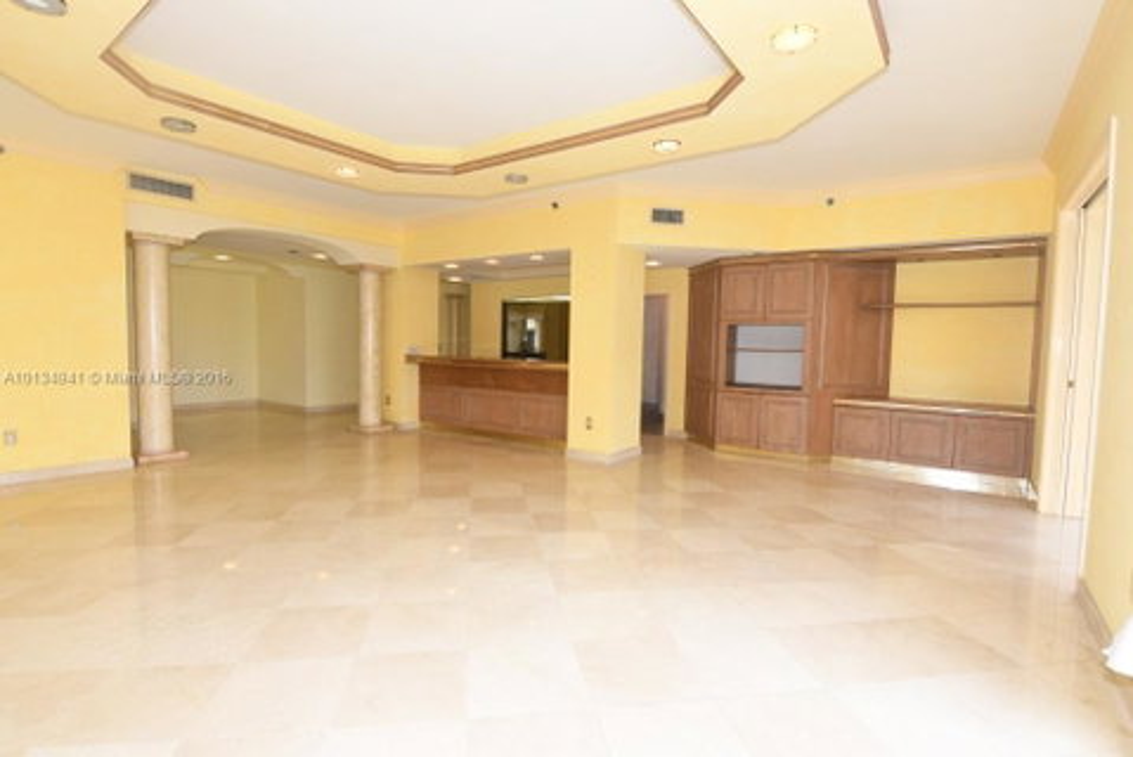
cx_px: 566
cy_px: 378
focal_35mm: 16
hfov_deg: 94.9
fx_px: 520
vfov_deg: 72.1
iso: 1000
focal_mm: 11
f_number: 7.1
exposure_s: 1/125
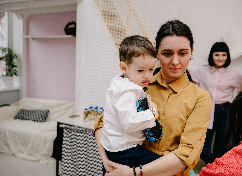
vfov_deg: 37.9
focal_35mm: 37
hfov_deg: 50.5
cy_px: 88
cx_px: 110
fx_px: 256
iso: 400
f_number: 3.2
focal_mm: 35
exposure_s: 1/160
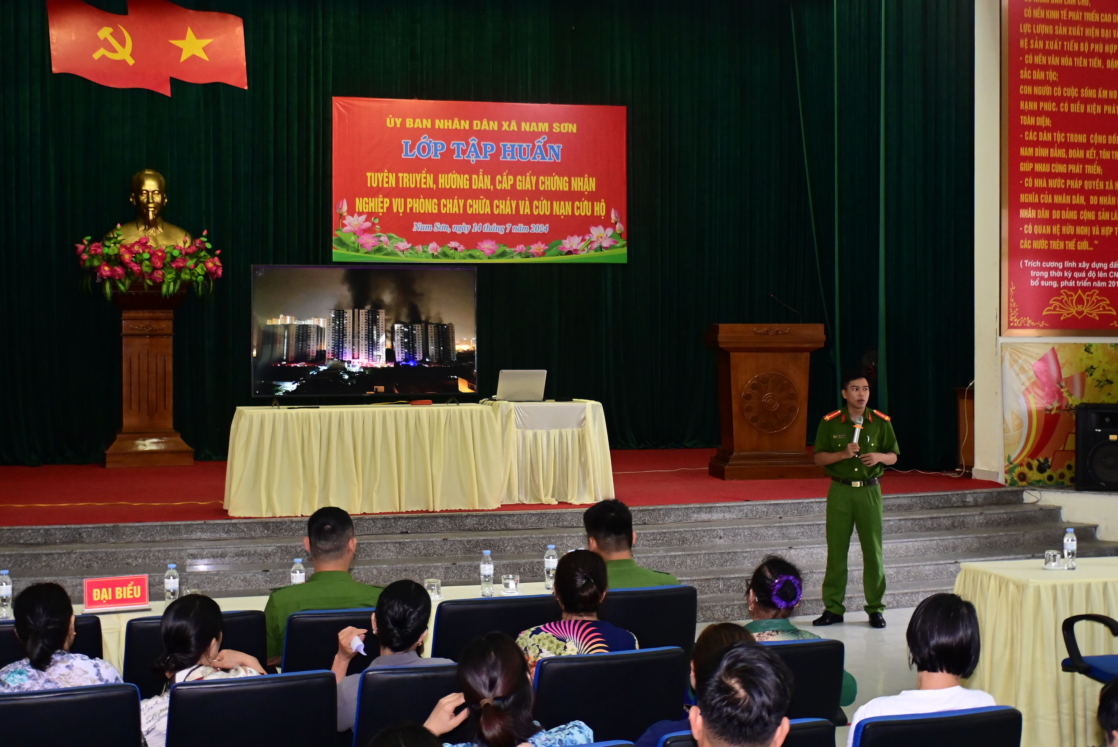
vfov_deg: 26.0
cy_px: 374
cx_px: 559
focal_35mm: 52
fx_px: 1616
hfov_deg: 38.2
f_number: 4.2
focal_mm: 35
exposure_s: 1/200
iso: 2500
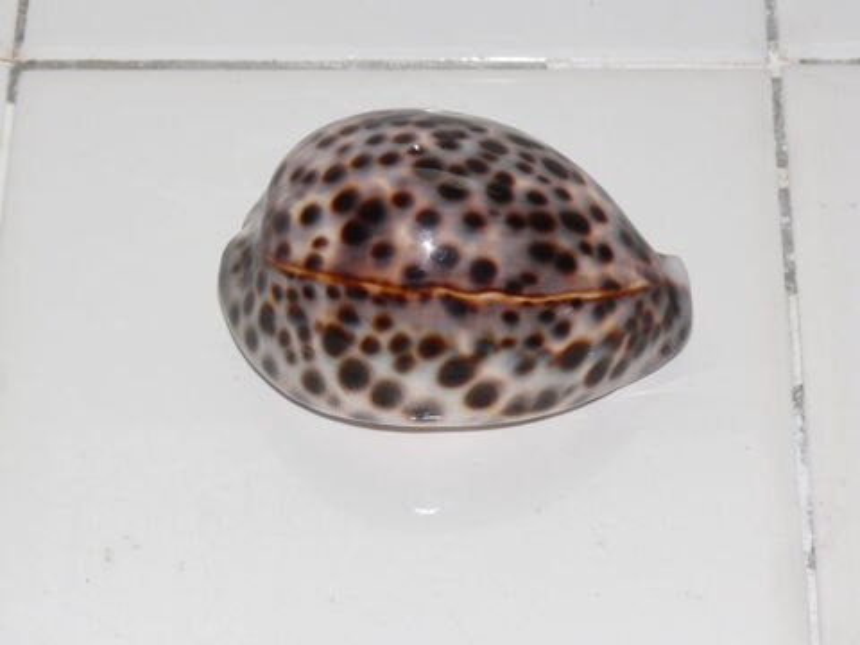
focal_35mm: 134
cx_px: 430
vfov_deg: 11.1
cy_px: 322
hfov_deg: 14.7
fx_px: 3329
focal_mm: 20
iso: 100
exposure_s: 1/30
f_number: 3.2
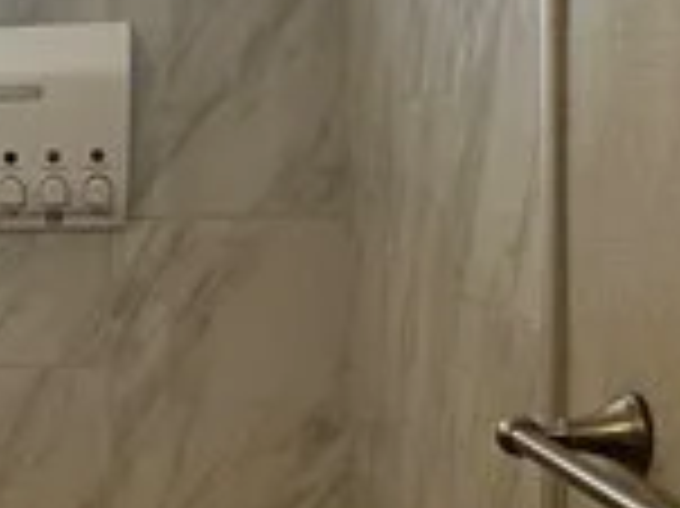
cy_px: 198
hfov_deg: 16.4
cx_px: -630
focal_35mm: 95
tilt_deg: -0.8
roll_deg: +1.0
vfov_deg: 15.5
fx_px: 1865
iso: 80
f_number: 2.2
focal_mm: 2.22
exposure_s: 1/120
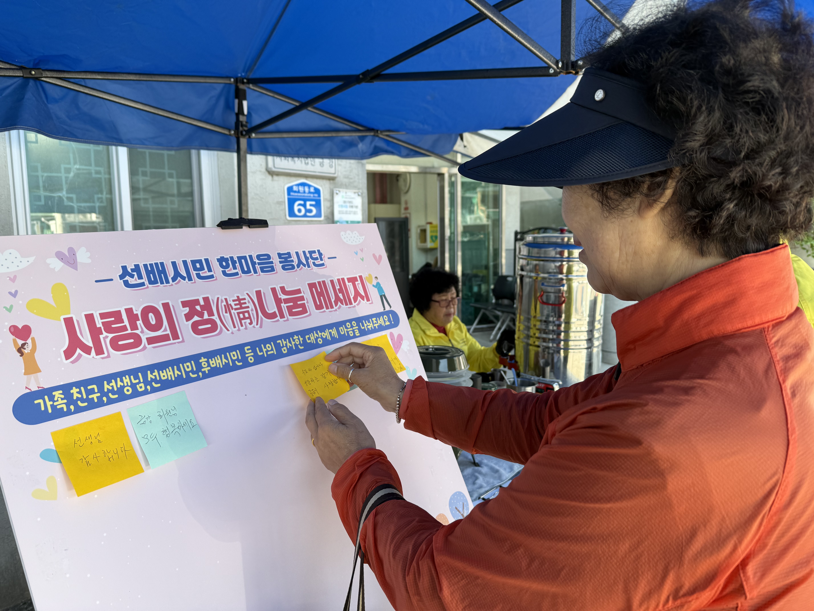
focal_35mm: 24
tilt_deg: -5.7
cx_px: 407
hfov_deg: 71.6
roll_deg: +1.6
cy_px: 306
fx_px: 564
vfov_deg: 56.8
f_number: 1.78
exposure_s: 1/263
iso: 64
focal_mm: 6.76
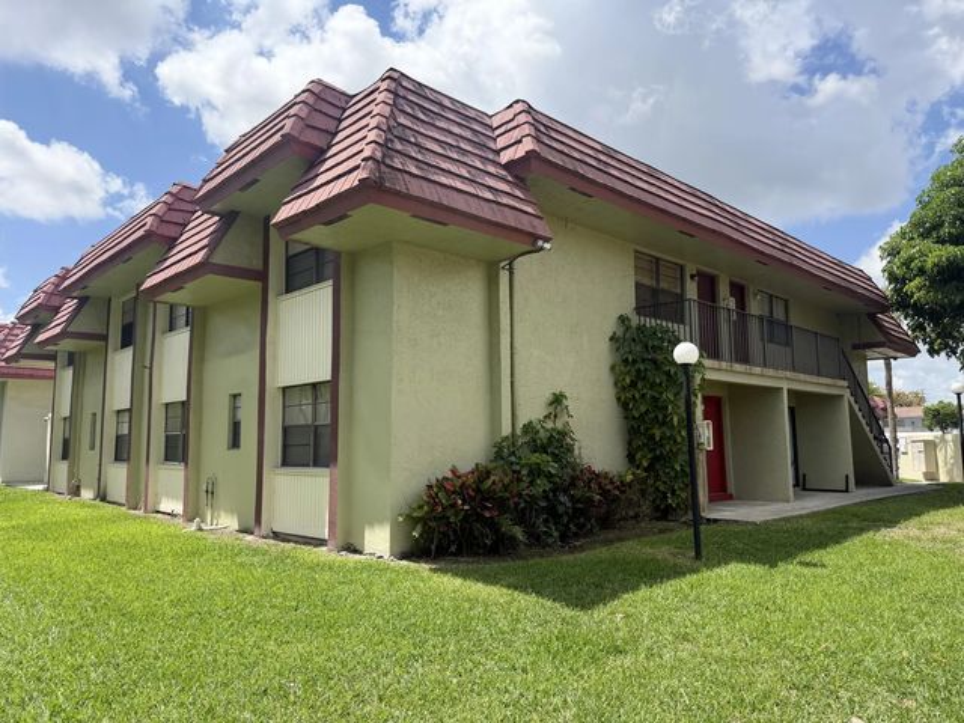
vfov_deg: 56.8
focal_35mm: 24
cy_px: 362
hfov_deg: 71.6
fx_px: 668
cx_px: 482
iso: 100
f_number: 1.78
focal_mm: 6.76
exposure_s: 1/3759
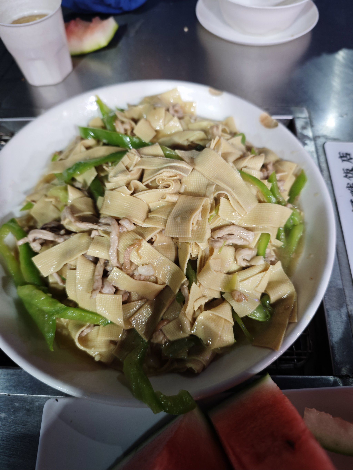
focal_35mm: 23
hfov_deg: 58.9
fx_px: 313
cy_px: 235
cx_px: 176
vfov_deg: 73.9
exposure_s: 1/100
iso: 200
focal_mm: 6.55
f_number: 1.6
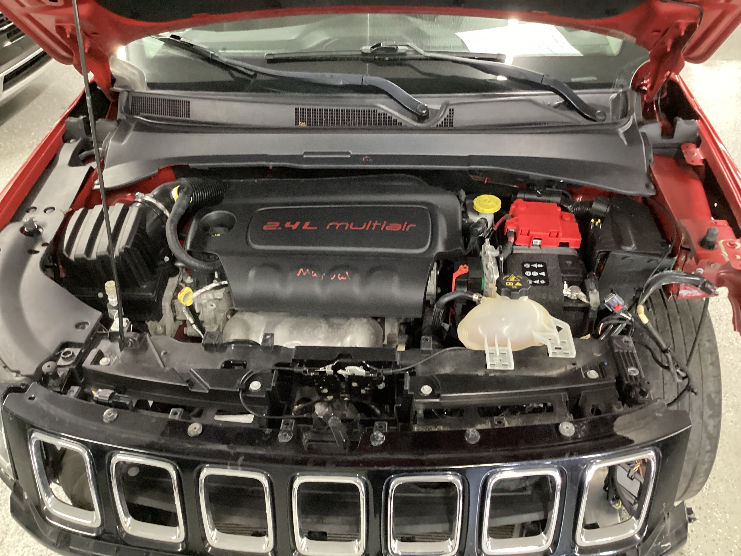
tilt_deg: -37.9
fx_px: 664
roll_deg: +1.5
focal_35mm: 31
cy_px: 278
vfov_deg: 45.4
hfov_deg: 58.4
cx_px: 370
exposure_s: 1/25
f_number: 2.4
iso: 640
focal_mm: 3.3
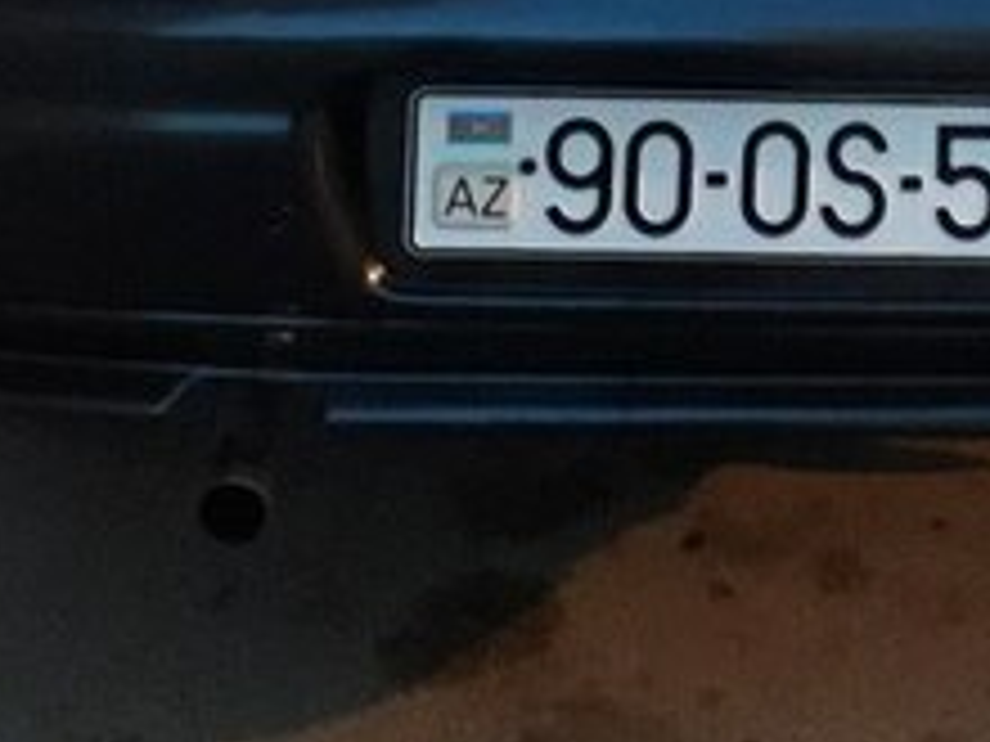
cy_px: -227
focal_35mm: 81
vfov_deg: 17.1
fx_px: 2317
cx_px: 765
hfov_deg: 23.8
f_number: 1.9
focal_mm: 3.6
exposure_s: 1/10
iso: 800
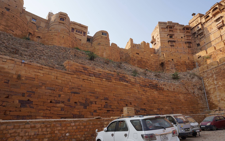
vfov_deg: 49.2
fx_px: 153
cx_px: 112
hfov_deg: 72.5
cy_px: 65
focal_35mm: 25
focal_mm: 24
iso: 100
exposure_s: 1/100
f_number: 11
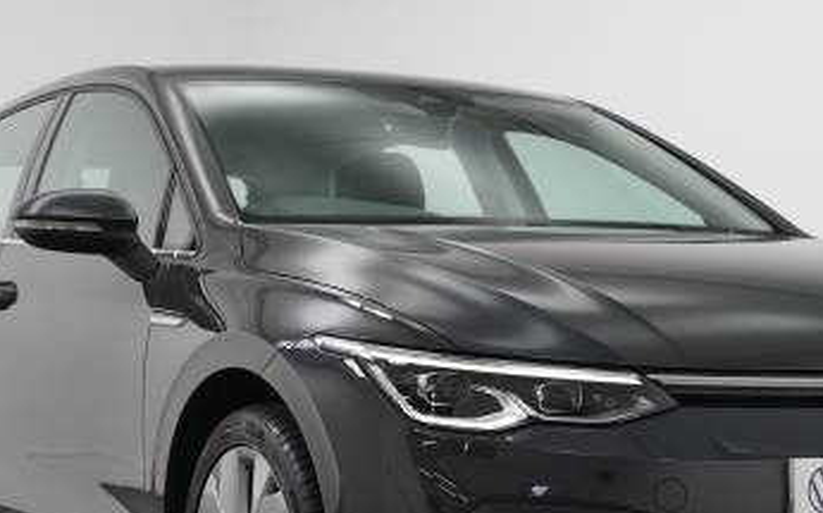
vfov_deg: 12.5
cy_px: 391
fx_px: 2335
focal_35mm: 104
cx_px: 456
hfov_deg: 20.0
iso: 1600
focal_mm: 55.1
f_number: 4
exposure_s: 1/160
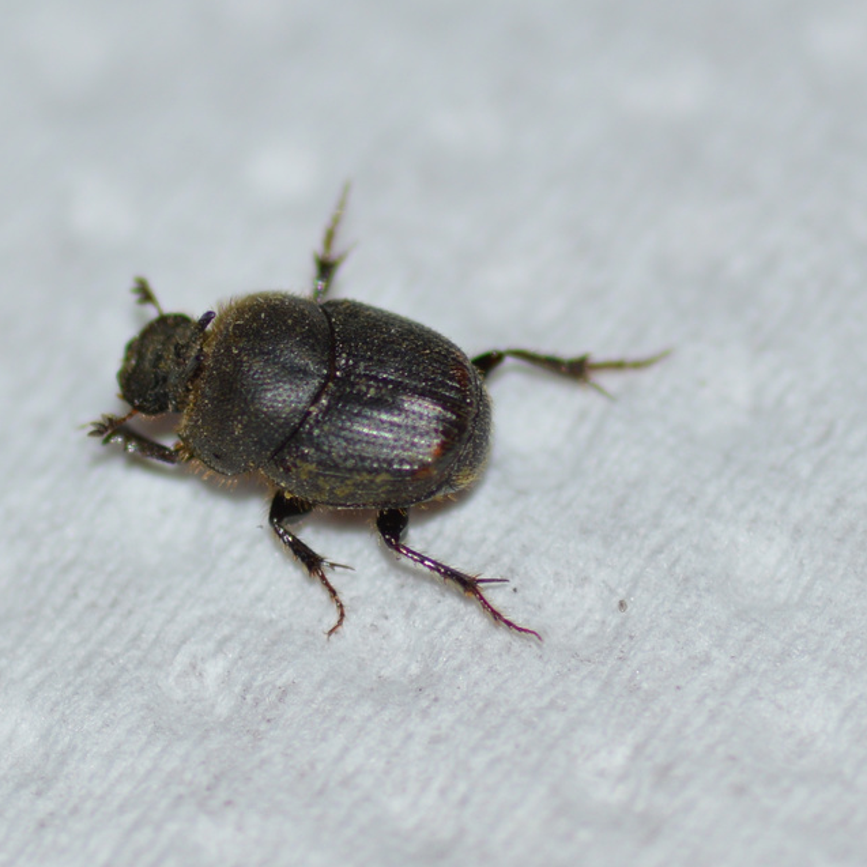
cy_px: 433
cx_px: 367
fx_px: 5441
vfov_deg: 9.1
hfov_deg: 9.1
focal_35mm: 192
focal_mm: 100
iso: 100
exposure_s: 1/200
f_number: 7.1
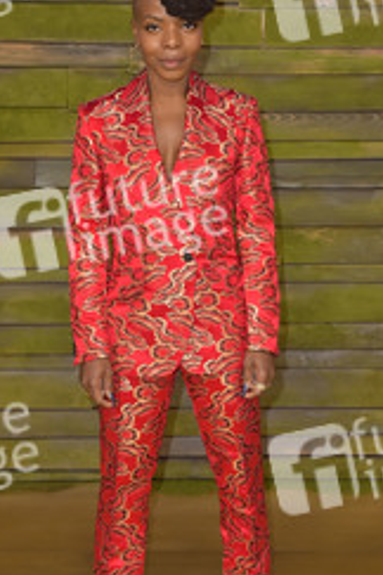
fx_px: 1261
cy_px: 341
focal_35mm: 79
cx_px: 176
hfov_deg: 17.3
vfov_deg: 25.6
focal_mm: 48
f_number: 7.1
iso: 320
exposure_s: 1/250
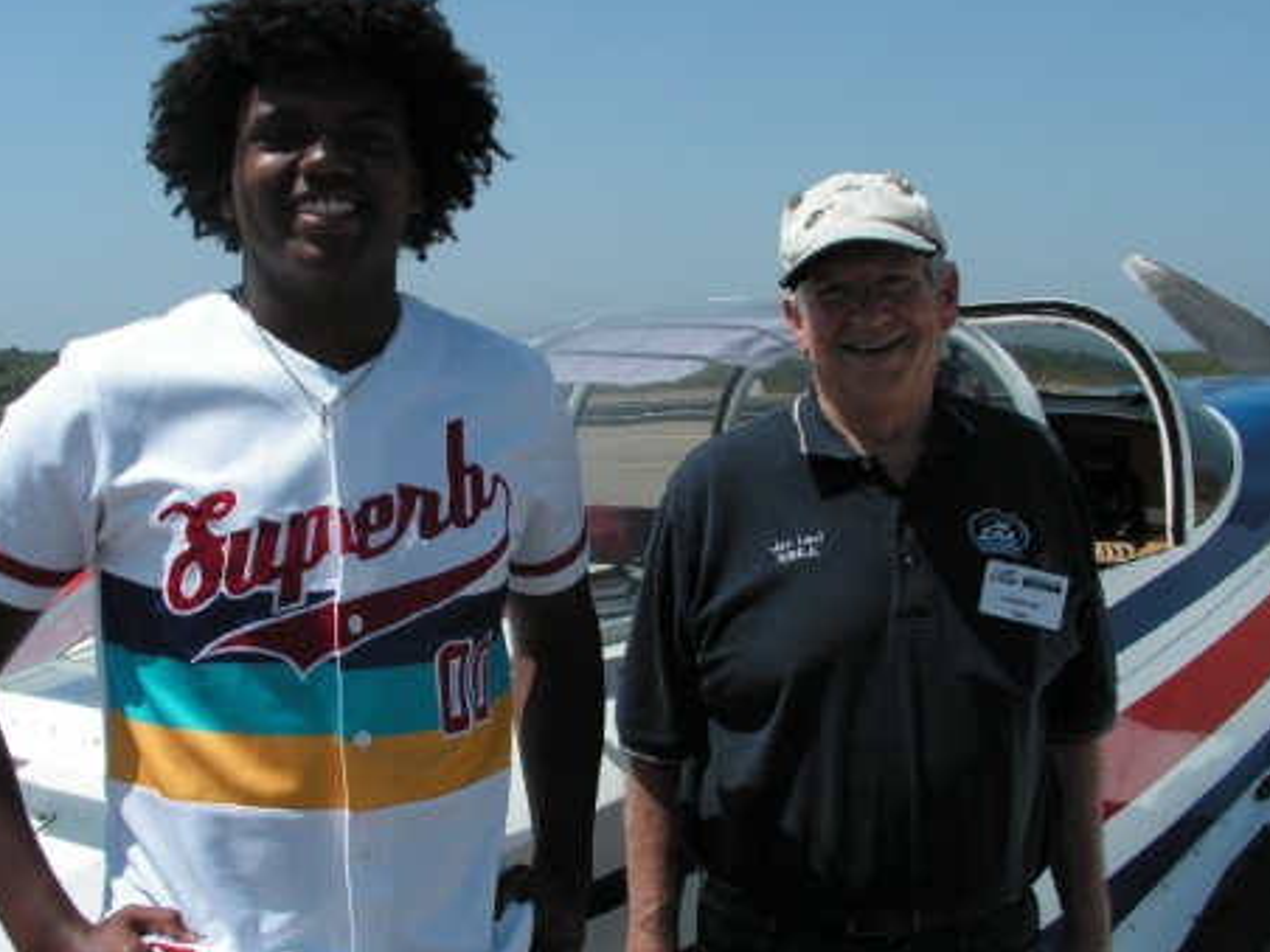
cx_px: 573
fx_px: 1871
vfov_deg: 28.6
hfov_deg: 37.5
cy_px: 483
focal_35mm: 51
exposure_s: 1/640
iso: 50
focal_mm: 6
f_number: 4.8
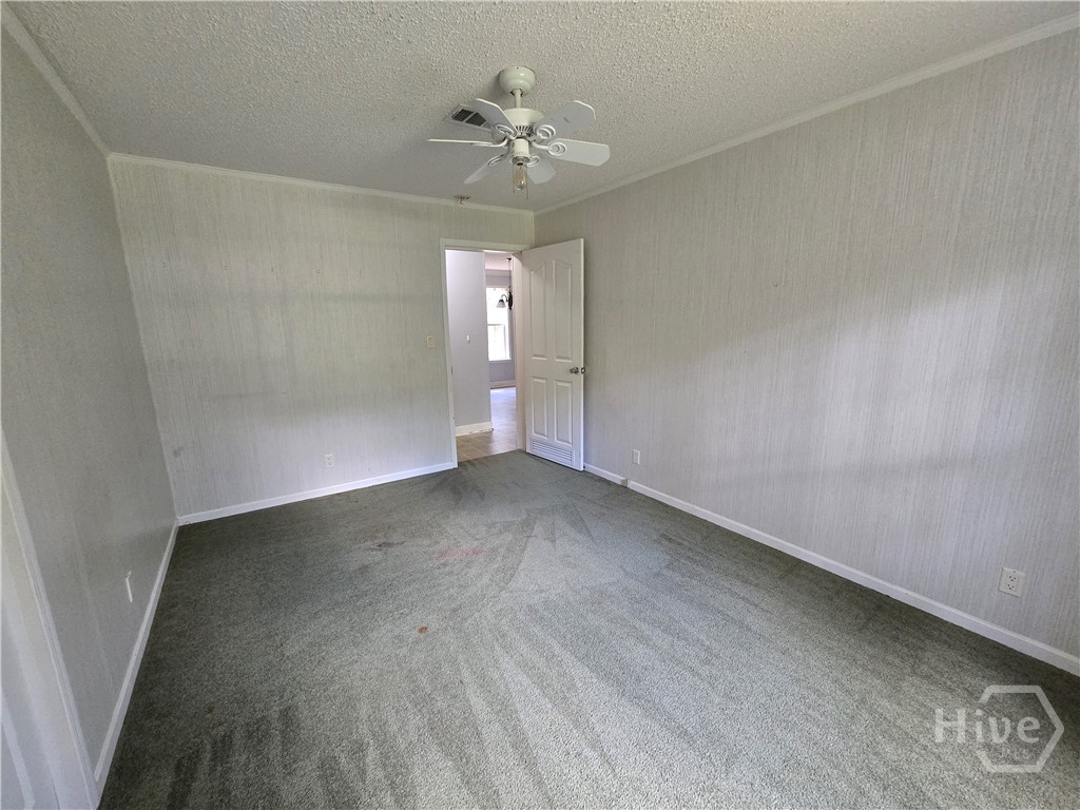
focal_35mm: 13
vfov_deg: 89.9
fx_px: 406
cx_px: 540
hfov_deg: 106.2
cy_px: 405
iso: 640
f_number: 2.2
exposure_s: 1/60
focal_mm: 2.2
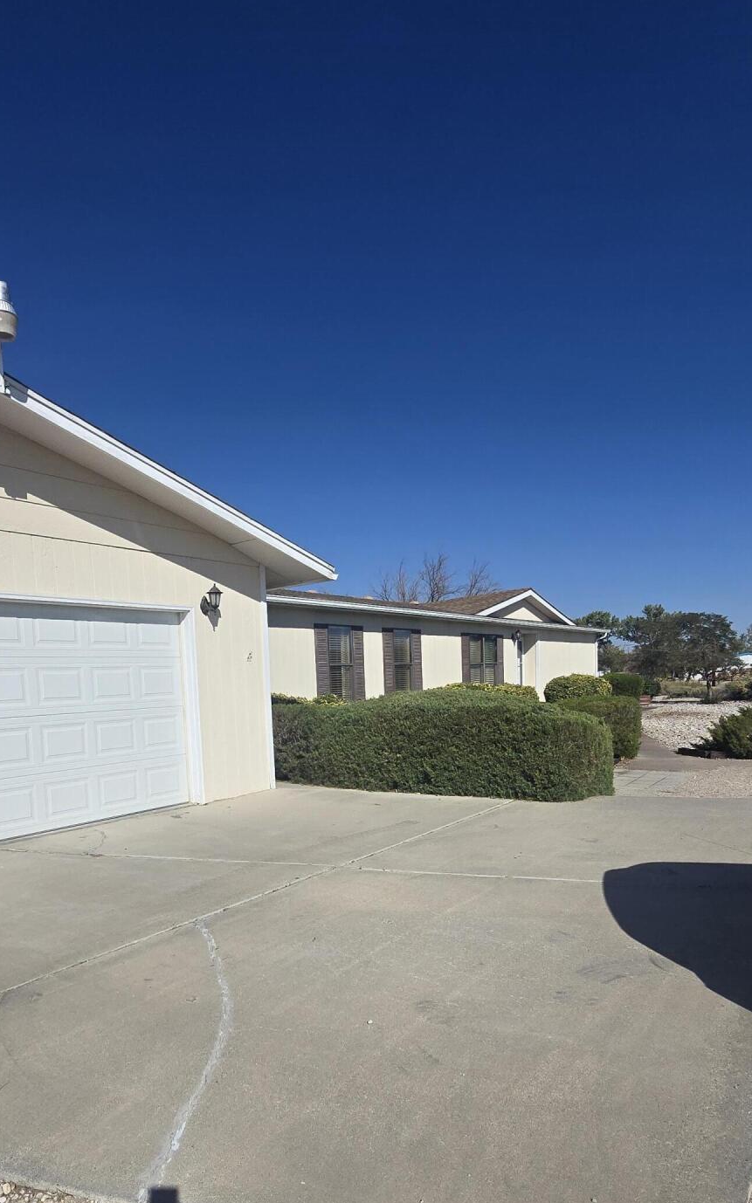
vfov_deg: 83.7
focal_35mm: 20
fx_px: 656
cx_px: 296
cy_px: 740
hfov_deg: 59.1
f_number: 2.2
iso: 50
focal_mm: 2.2
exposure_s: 1/5089
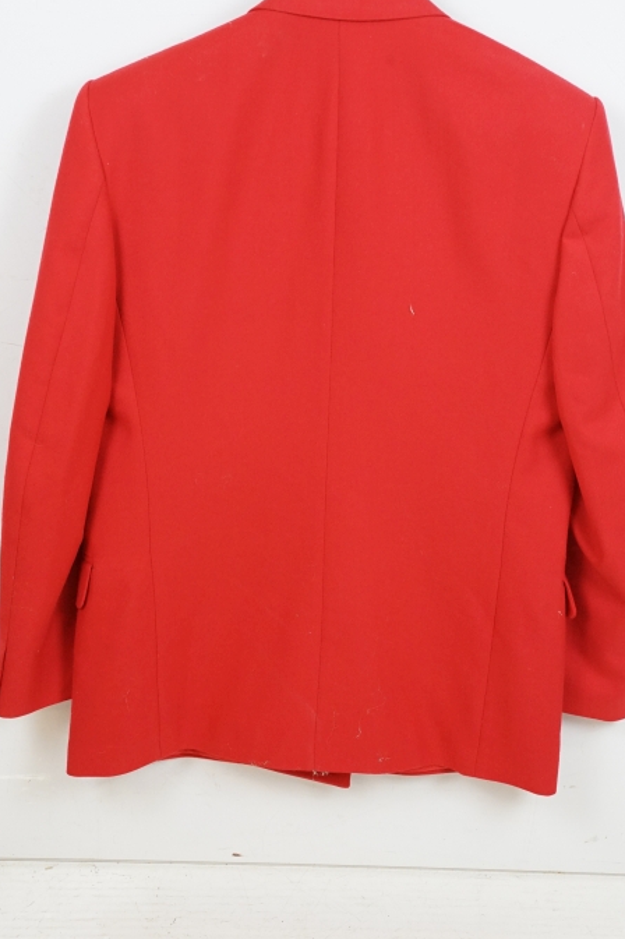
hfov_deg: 20.9
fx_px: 1694
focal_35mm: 65
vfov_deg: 31.0
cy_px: 434
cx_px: 324
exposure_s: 1/100
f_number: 9
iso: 5000
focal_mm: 57
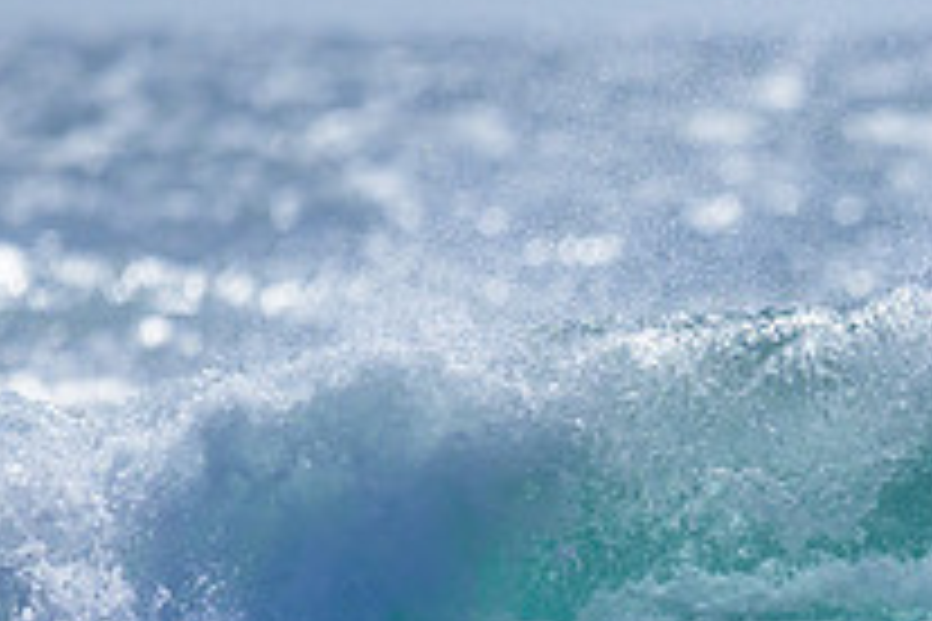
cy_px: 683
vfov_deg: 0.5
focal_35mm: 2687
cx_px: 1267
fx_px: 69558
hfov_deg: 0.8
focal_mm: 800
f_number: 6.3
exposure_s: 1/2000
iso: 1600
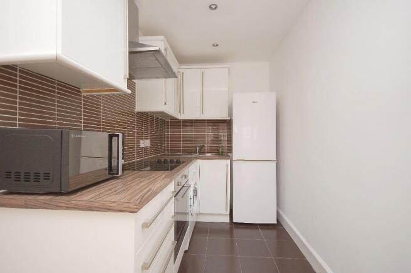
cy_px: 136
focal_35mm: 24
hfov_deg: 73.8
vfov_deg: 53.0
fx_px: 274
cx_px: 206
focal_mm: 16
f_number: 5.6
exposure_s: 1/60
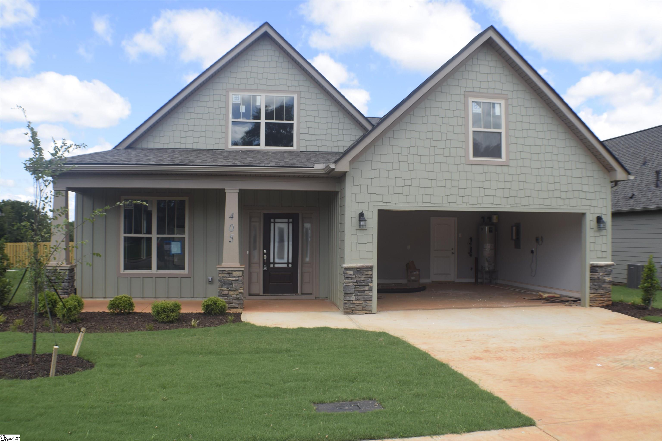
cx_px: 331
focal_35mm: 38
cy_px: 220
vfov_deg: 35.5
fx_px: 690
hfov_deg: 51.3
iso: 100
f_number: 8
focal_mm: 25
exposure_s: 1/200
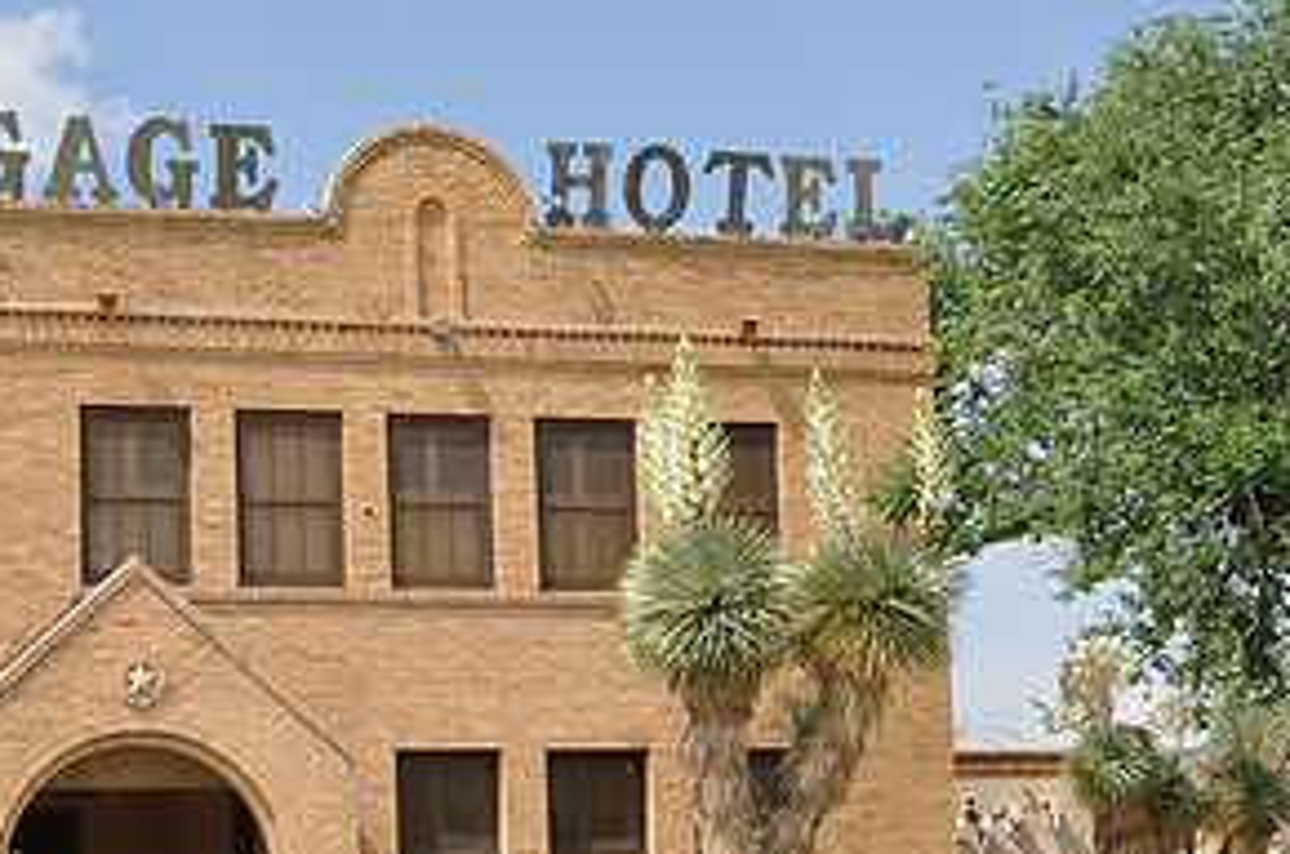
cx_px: 280
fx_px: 3003
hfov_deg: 23.9
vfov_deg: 16.1
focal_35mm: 84
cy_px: 638
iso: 200
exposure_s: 1/250
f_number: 8
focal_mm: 28
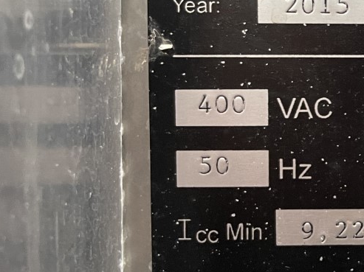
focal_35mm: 76
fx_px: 799
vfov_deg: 19.2
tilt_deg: -3.8
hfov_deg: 22.7
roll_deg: -0.9
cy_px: 61
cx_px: 482
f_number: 1.6
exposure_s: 1/60
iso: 250
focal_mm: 4.2
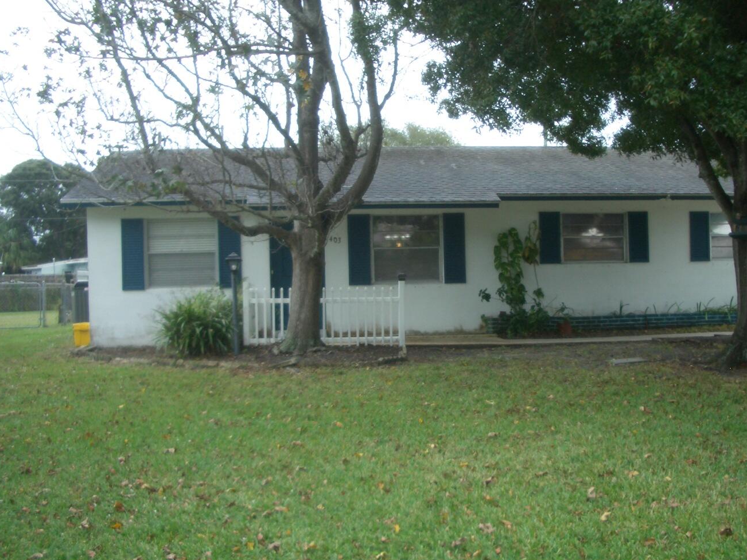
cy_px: 279
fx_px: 928
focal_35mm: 43
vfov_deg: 33.6
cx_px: 437
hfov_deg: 43.7
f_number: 2.6
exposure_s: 1/250
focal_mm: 5.8
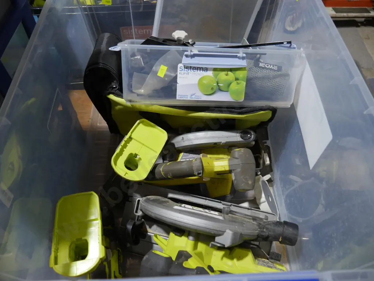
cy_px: 140
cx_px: 187
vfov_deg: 49.8
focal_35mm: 28
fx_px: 303
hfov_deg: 63.4
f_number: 3.5
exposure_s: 1/60
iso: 250
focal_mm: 14
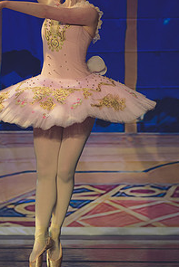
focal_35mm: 216
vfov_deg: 9.5
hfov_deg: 6.4
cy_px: 116
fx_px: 1609
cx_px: 70
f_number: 2.8
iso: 500
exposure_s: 1/320
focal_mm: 80
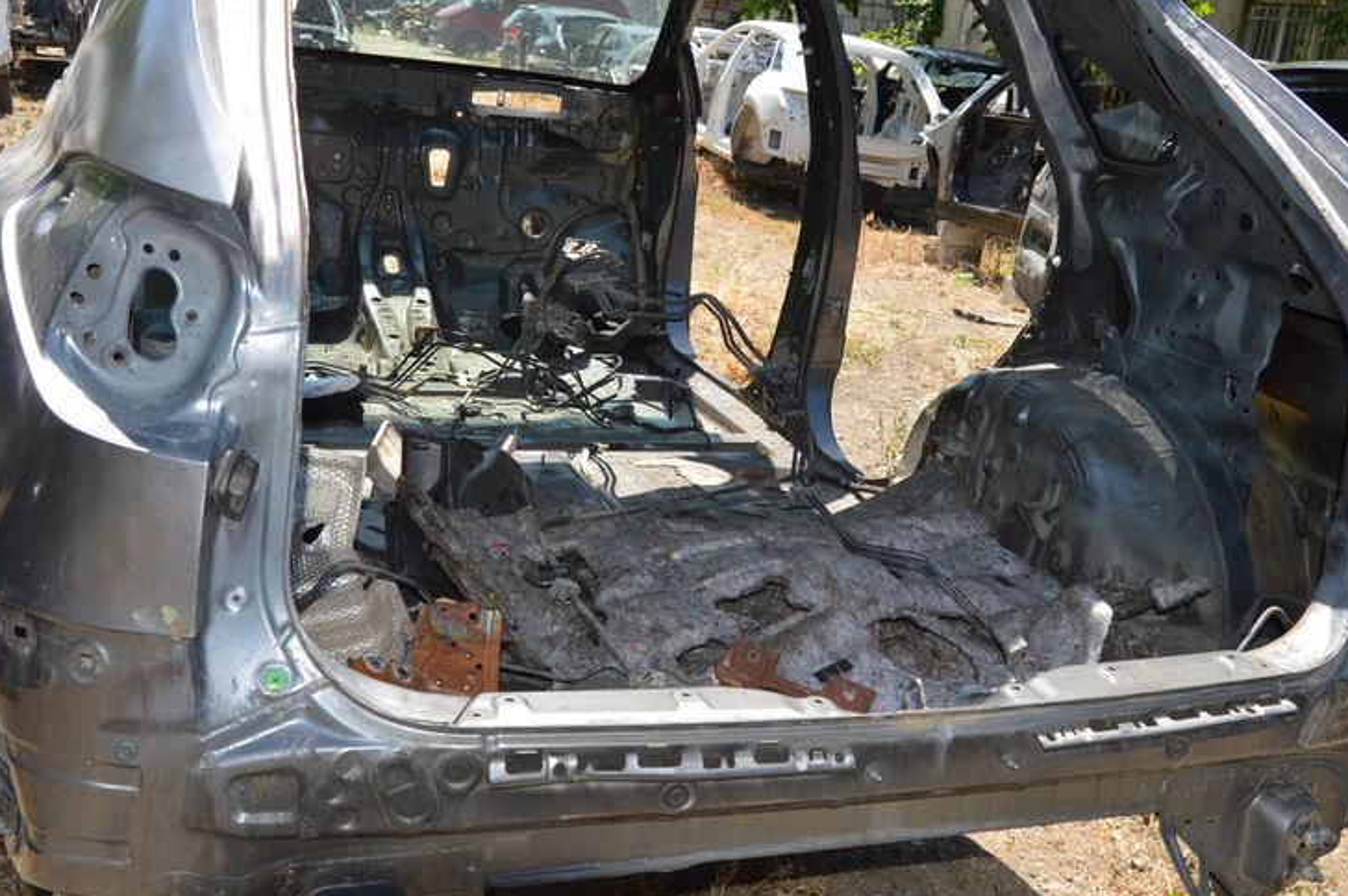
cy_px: 421
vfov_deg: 35.0
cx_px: 748
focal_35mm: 38
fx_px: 1422
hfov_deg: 50.6
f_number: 7.1
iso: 100
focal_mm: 18
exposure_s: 1/200
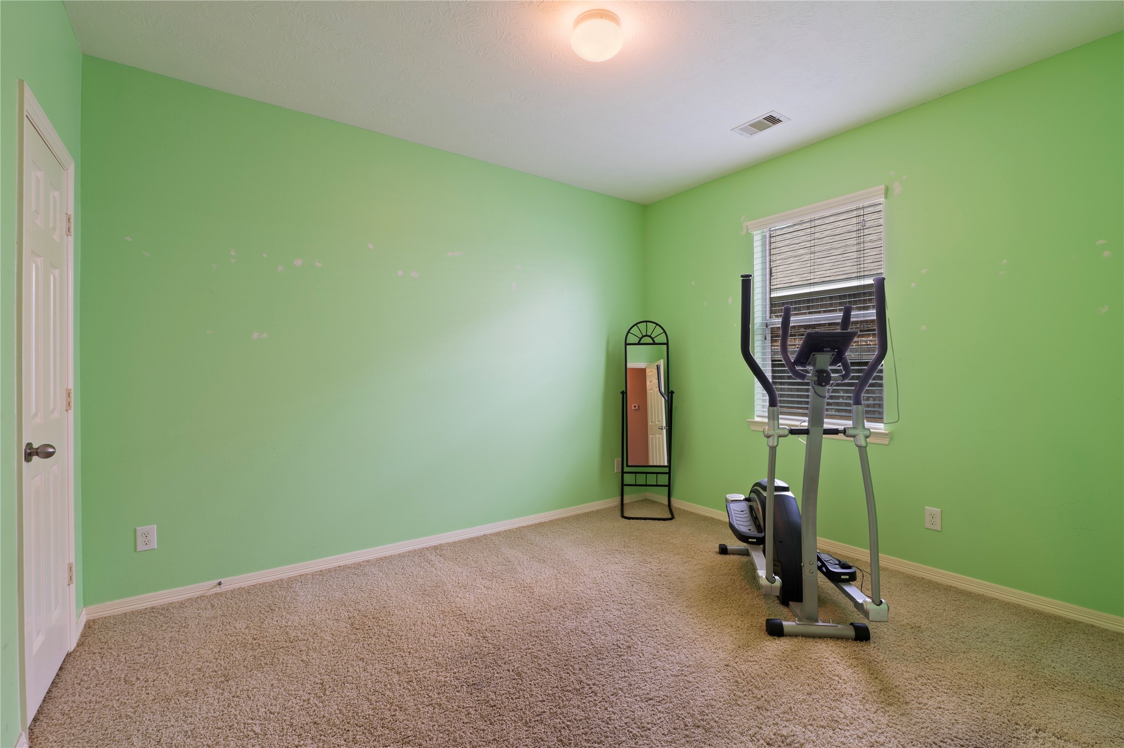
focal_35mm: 16
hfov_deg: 96.8
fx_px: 499
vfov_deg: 73.7
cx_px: 562
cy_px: 374
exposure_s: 1/2.5
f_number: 6.3
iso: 125
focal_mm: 16
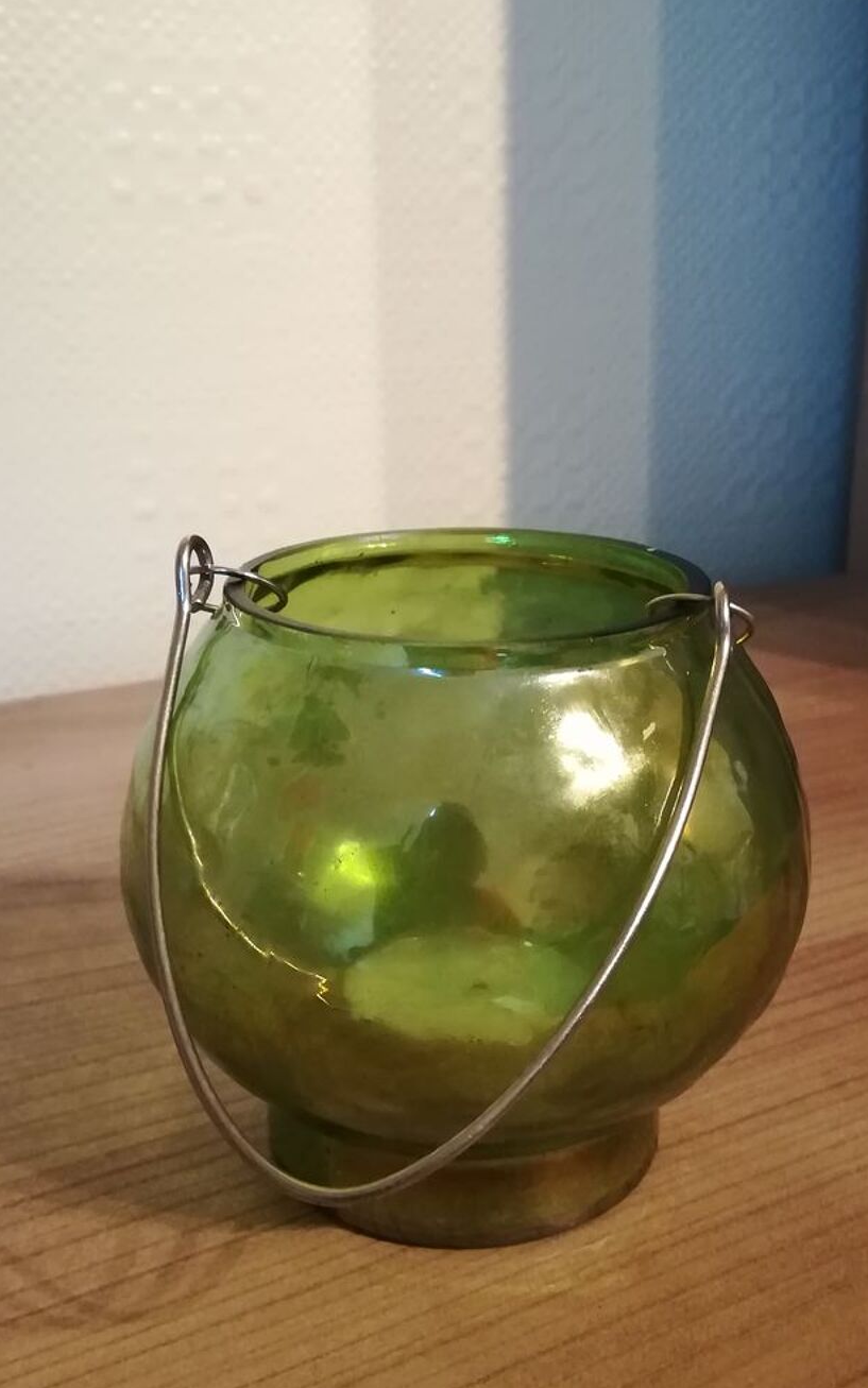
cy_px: 689
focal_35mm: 40
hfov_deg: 32.0
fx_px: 1514
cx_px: 458
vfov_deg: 49.3
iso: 500
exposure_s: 1/25
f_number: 2.2
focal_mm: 3.83
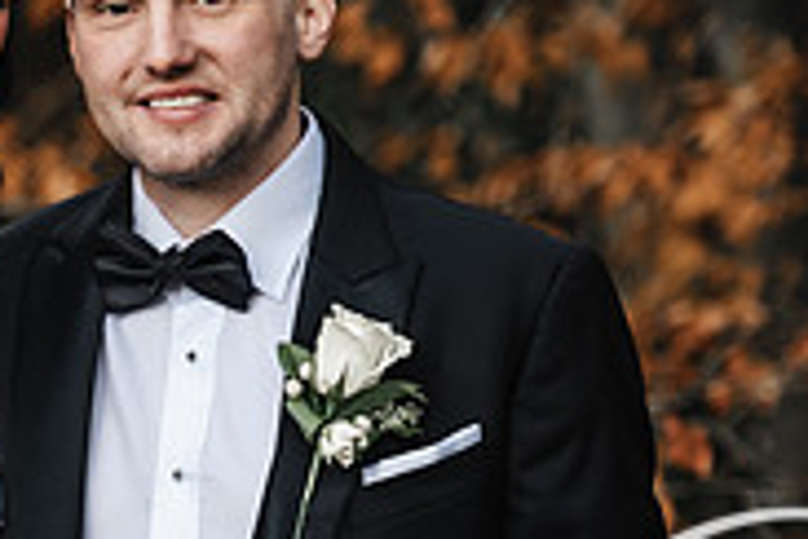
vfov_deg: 3.9
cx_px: 13
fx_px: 7832
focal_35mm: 349
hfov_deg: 5.9
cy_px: 590
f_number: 2.8
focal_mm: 110
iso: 250
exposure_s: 1/200
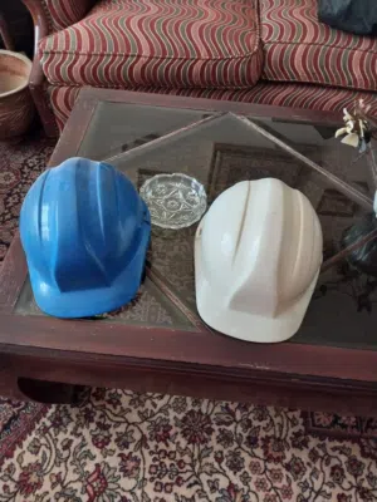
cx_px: 188
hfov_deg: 53.1
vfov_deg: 67.3
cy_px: 251
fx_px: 378
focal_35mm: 26
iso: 400
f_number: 1.8
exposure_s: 1/33
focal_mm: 4
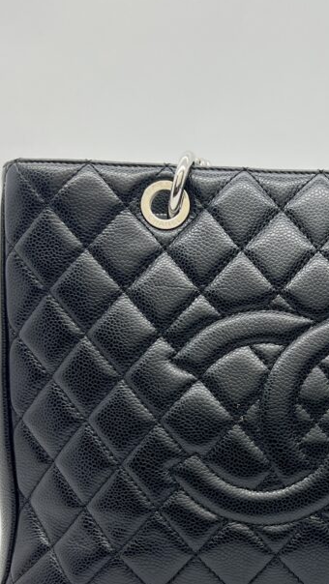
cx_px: 325
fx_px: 744
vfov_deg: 42.3
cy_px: 390
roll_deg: -0.3
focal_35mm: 48
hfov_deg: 23.9
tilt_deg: -8.2
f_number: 1.5
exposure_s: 1/100
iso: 32
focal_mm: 5.7
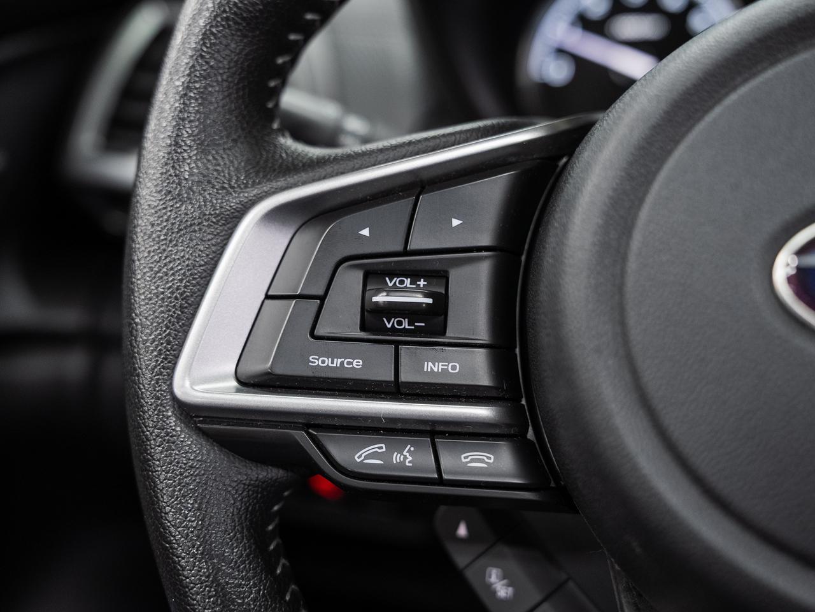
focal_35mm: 40
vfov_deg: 35.6
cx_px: 408
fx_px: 952
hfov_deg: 46.3
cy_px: 306
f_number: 3.5
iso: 800
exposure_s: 1/30
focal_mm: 37.4
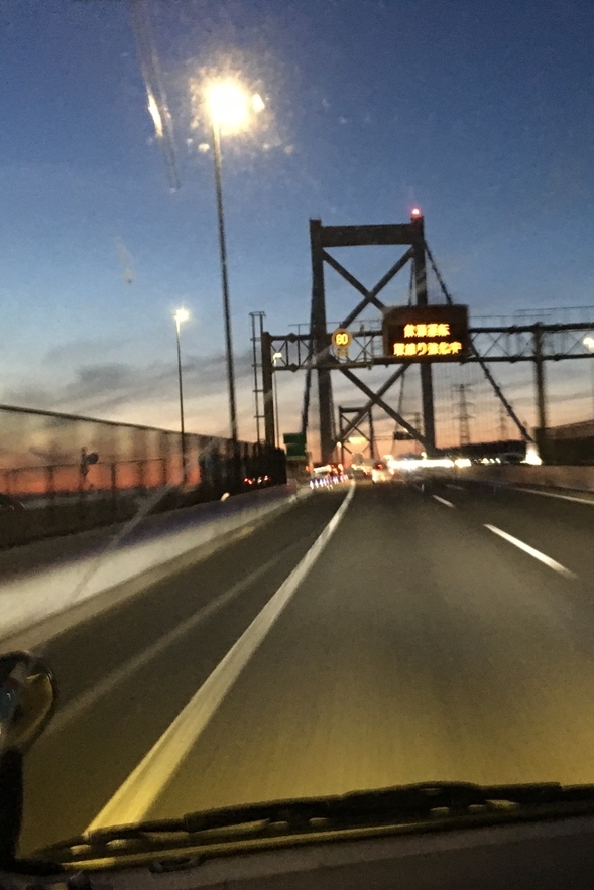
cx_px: 428
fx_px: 1014
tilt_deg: +3.0
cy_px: 449
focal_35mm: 41
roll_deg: +2.3
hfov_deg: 32.2
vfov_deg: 47.4
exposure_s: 1/15
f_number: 2.2
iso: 500
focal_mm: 4.15
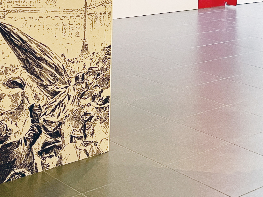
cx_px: 205
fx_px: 623
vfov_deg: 17.0
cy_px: -53
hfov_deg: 23.5
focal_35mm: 82
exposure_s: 1/50
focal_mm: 5.1
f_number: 1.6
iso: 160
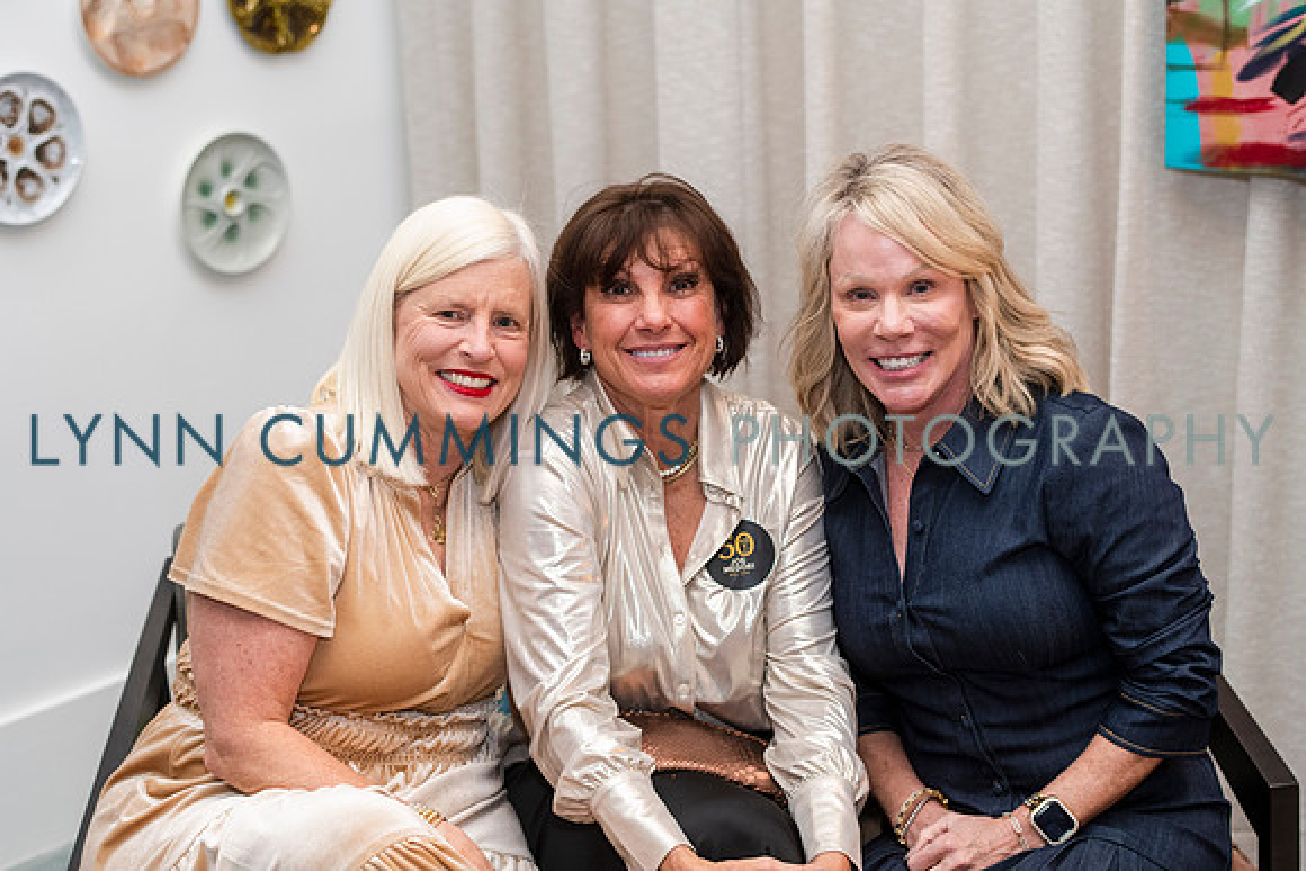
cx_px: 653
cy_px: 436
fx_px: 2145
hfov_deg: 33.9
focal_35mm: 59
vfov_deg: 23.0
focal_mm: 58
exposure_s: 1/125
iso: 1250
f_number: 4
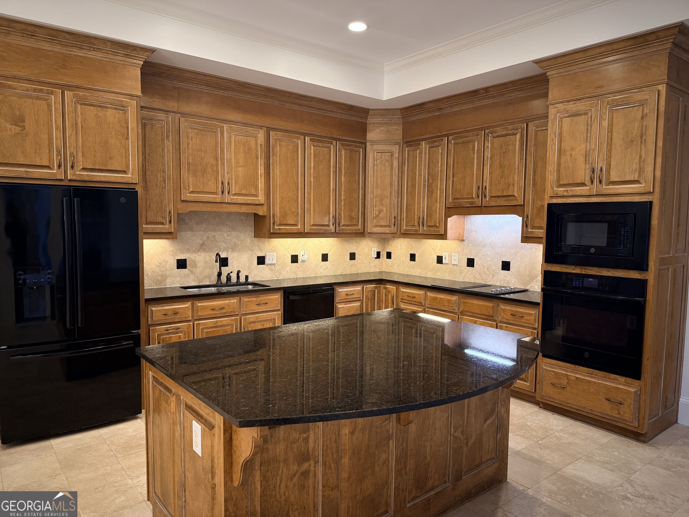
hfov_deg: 71.6
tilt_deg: -3.6
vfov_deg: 56.8
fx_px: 478
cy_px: 258
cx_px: 344
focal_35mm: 24
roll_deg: -1.1
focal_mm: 6.76
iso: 250
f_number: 1.78
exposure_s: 1/60
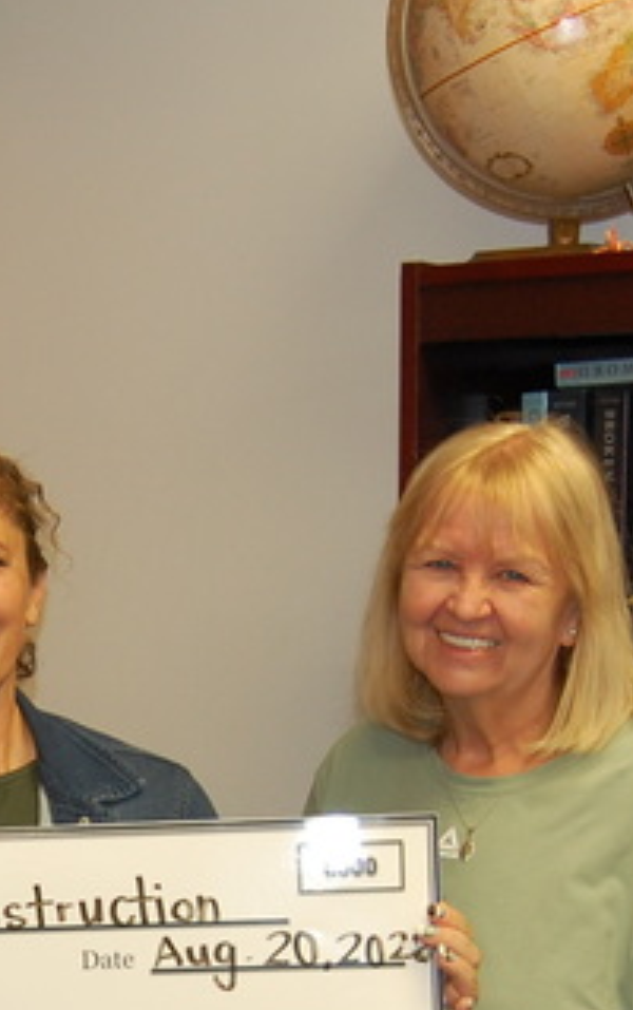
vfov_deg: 20.6
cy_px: 989
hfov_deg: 13.2
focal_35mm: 98
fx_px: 2699
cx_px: -28
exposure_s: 1/60
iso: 400
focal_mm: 20
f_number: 3.8
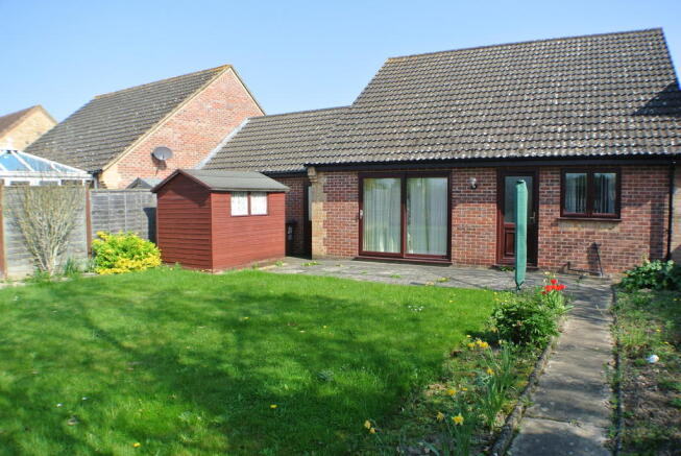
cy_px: 228
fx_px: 606
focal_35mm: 32
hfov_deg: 58.7
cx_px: 340
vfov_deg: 41.2
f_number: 4.5
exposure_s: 1/400
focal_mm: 12.2
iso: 100
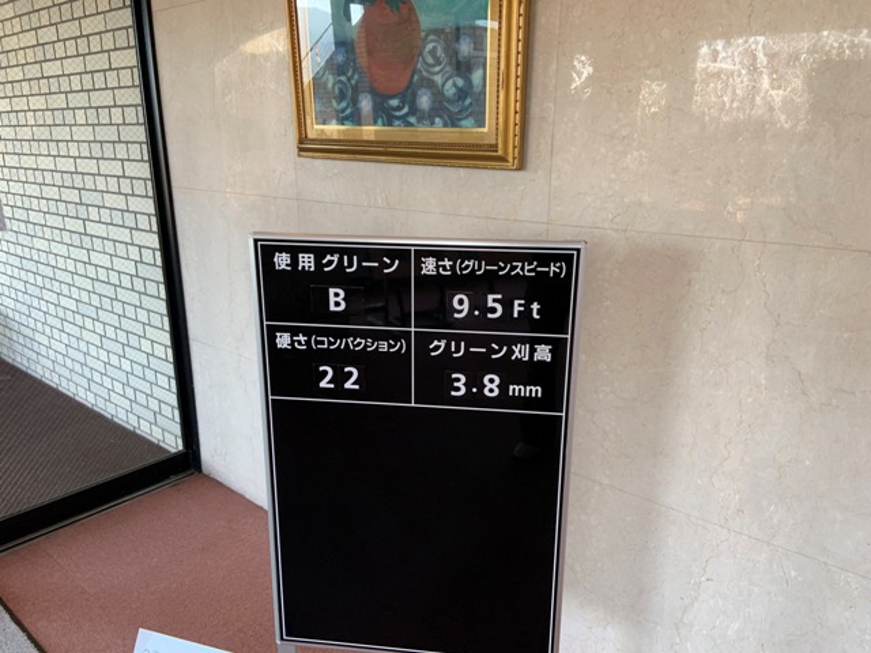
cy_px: 326
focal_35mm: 26
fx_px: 654
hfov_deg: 67.3
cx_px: 436
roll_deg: +1.4
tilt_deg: -18.0
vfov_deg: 53.1
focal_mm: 4.25
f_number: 1.8
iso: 100
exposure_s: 1/98
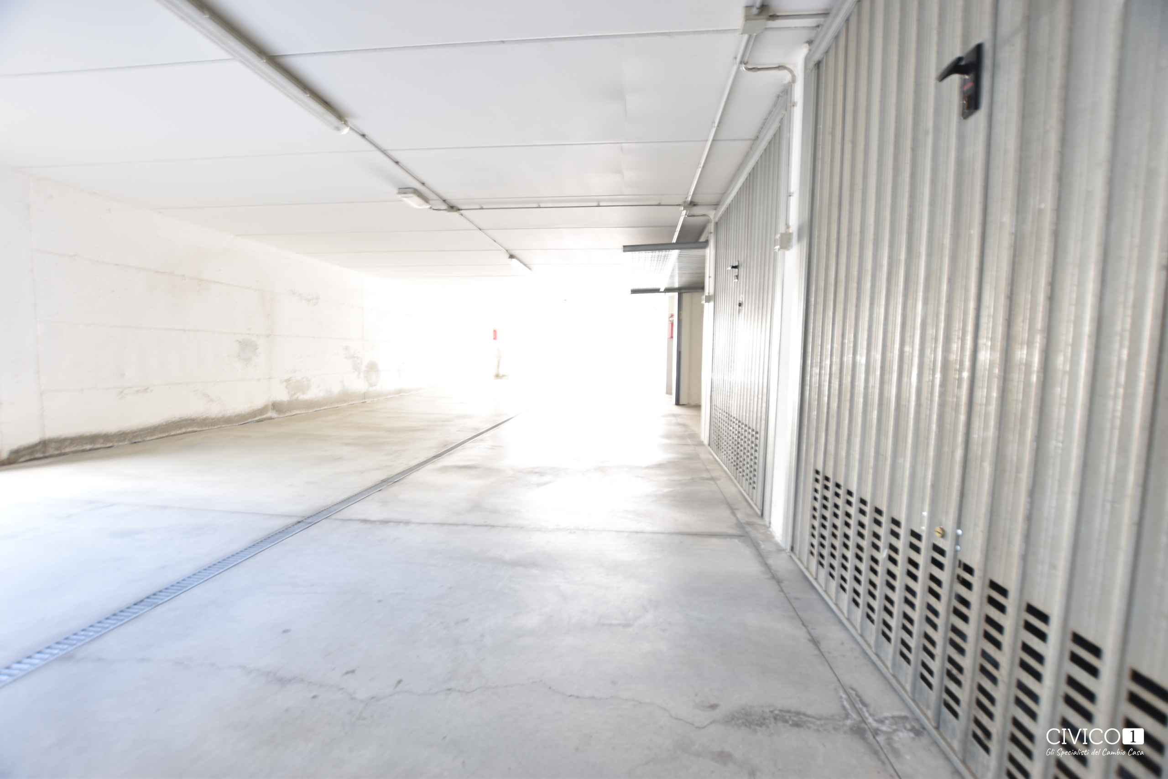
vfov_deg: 77.3
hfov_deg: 100.4
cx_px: 584
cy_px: 390
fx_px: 487
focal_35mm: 15
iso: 100
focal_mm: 10
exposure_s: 1/2
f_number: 4.5
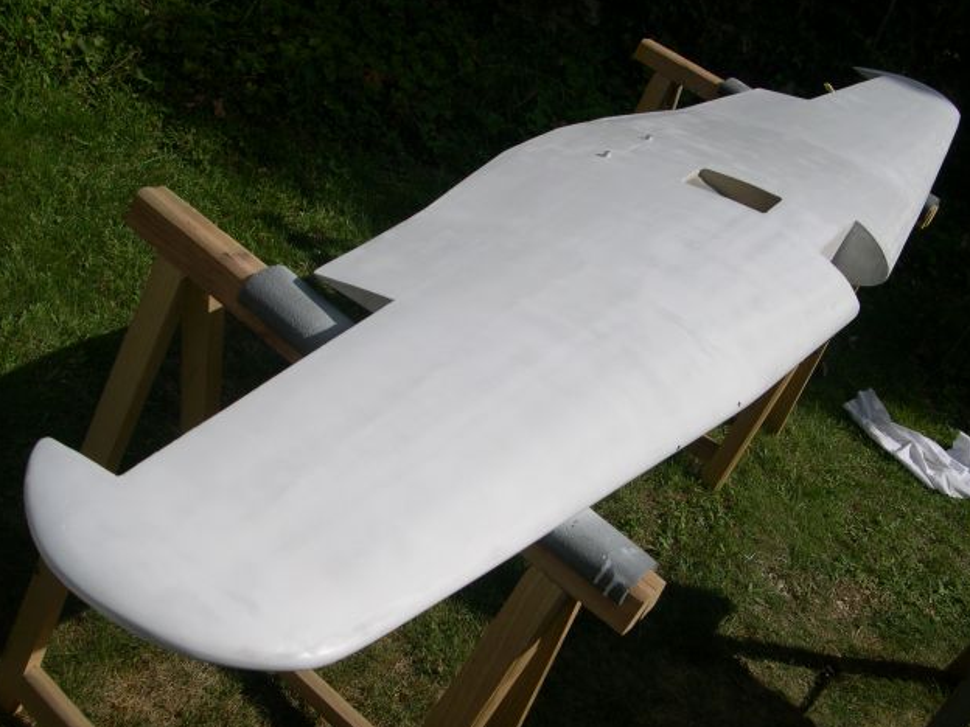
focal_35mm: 39
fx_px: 1093
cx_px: 488
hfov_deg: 47.9
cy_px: 364
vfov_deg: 36.8
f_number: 7.6
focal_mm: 8
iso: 100
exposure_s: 1/576
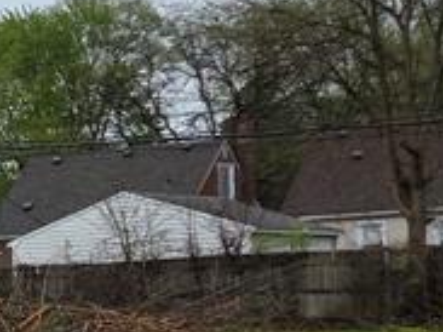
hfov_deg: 12.8
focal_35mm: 129
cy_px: 334
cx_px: -511
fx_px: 1650
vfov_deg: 11.4
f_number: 1.8
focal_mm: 5.4
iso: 80
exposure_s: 1/2579
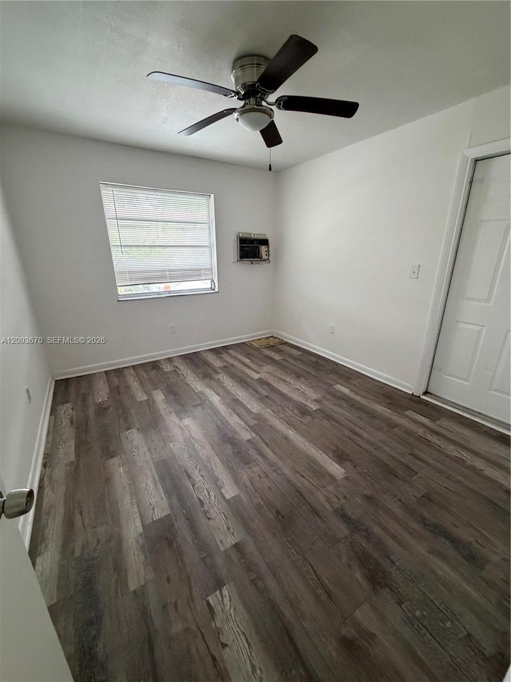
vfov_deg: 102.1
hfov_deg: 85.7
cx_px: 256
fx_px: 276
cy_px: 341
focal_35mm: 14
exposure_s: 1/60
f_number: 2.2
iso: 400
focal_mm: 2.22
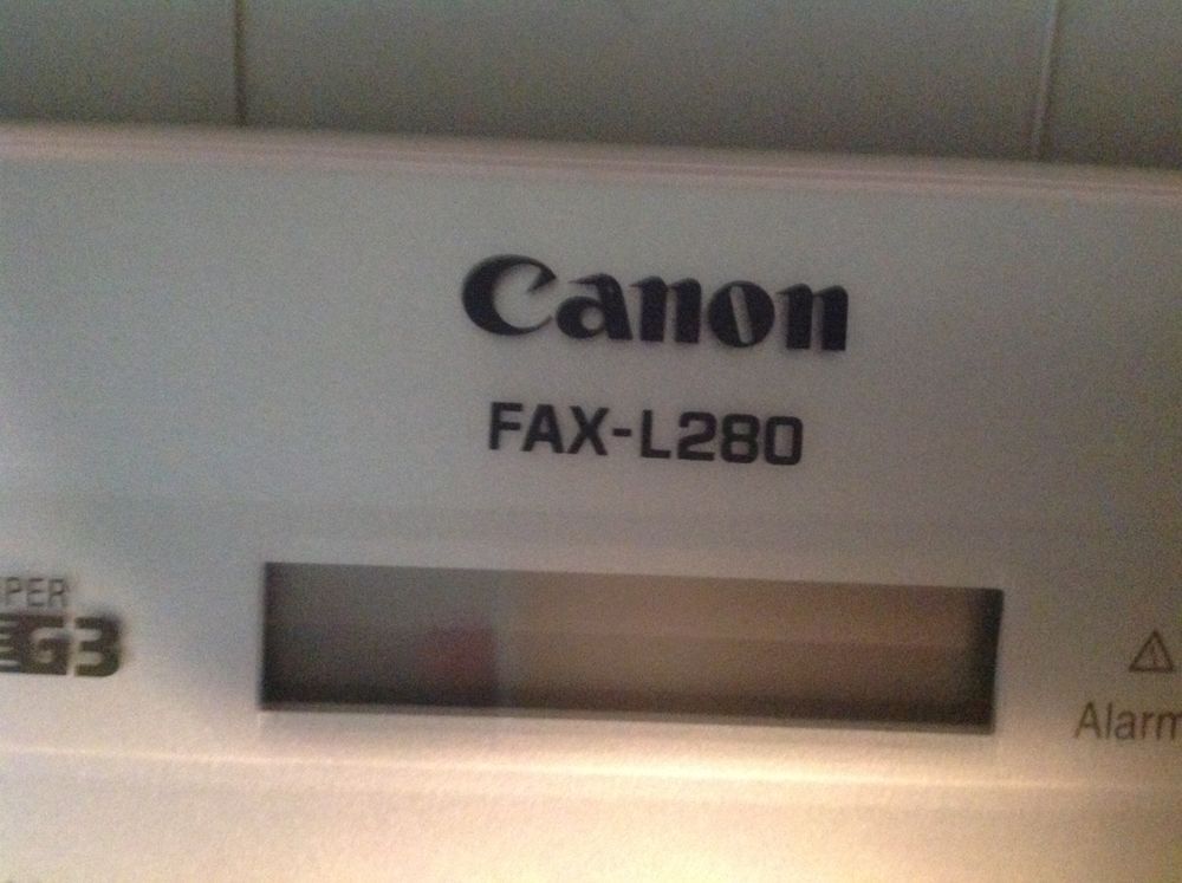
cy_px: 442
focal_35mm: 35
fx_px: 1193
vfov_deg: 40.6
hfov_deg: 52.7
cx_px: 591
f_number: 2.4
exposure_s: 1/15
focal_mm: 4.28
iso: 800
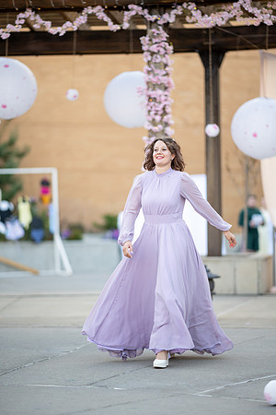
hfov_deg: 13.0
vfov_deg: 19.5
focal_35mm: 105
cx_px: 138
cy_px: 208
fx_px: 1207
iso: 400
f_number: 1.4
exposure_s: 1/1000
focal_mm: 105
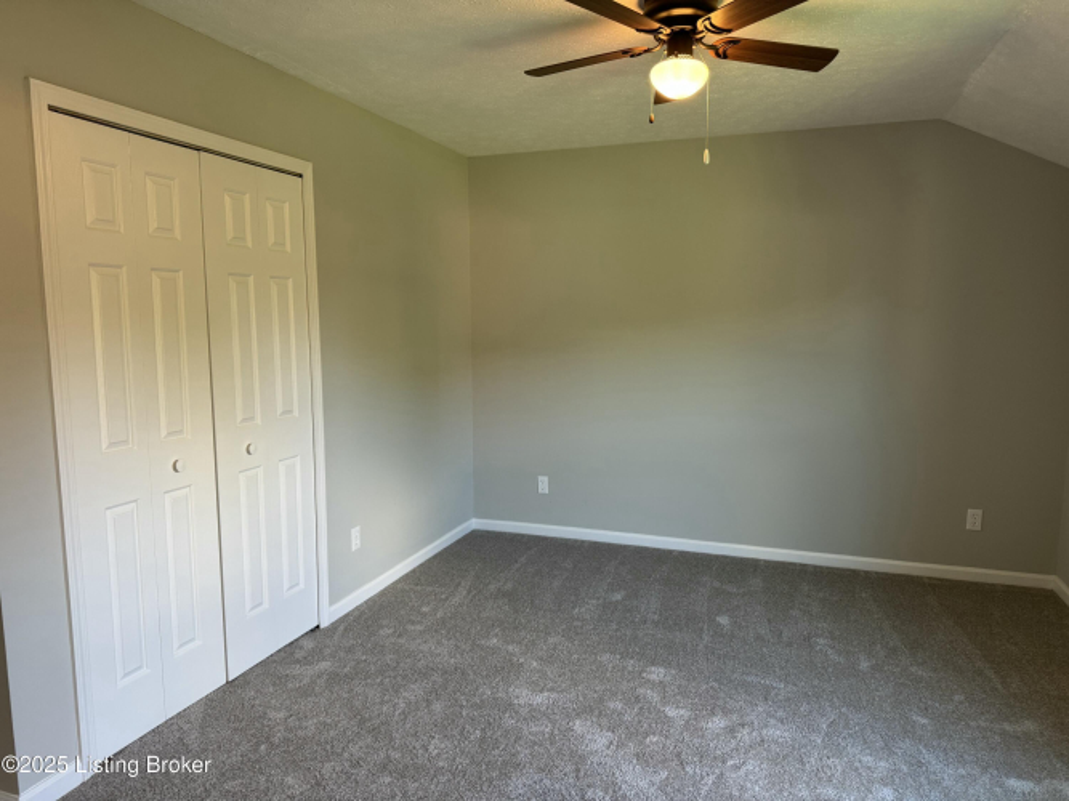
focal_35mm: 24
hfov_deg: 71.6
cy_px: 400
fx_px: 741
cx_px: 534
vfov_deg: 56.8
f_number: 1.78
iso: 160
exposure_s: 1/60
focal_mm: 6.76
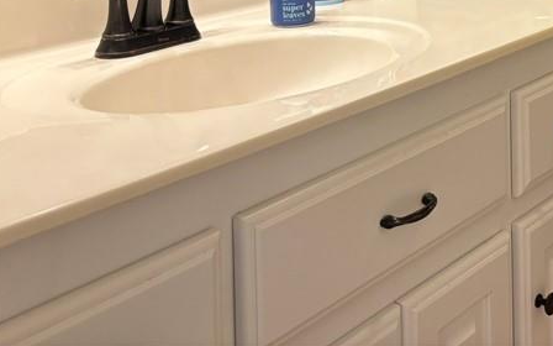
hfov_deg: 30.0
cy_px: -127
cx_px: 564
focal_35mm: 63
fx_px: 949
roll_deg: +0.5
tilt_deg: -3.2
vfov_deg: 18.8
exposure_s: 1/60
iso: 125
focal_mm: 5.96
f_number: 1.6
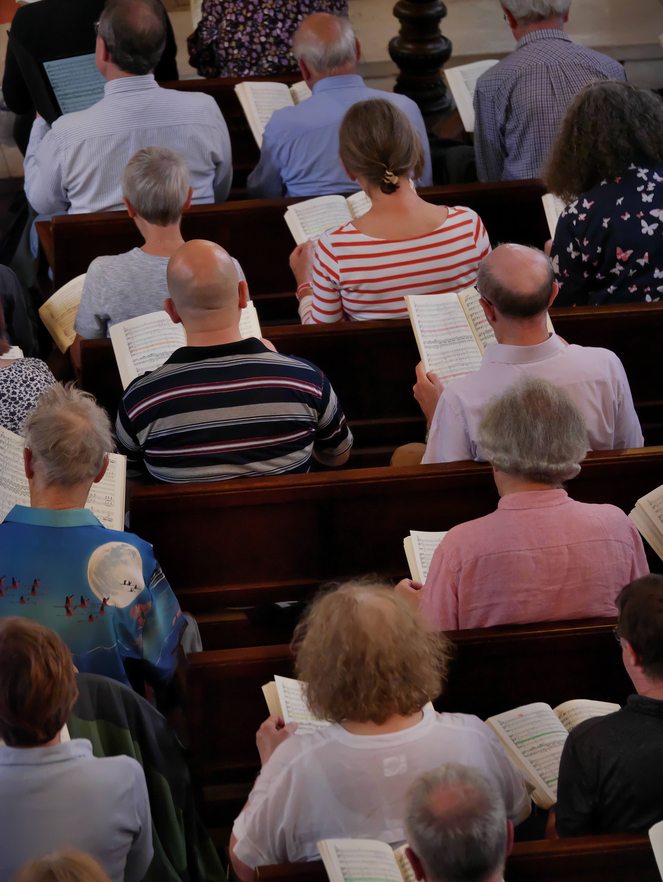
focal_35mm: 200
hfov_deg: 7.4
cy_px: 441
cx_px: 332
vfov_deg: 9.9
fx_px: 5104
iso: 3200
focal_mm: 100
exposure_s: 1/320
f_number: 2.8
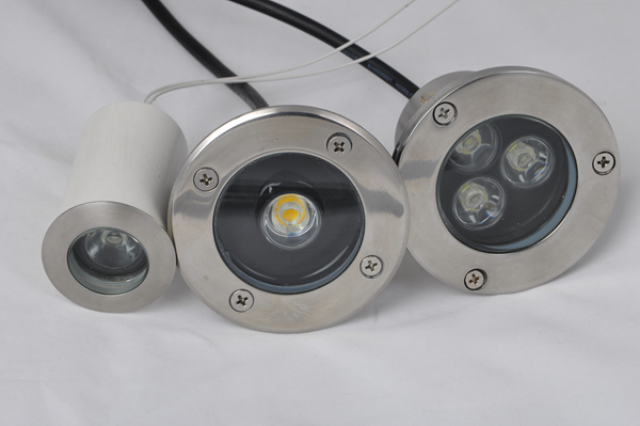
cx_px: 320
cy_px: 213
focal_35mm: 87
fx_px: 1545
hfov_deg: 23.4
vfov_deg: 15.7
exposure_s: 1/125
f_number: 14
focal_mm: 58
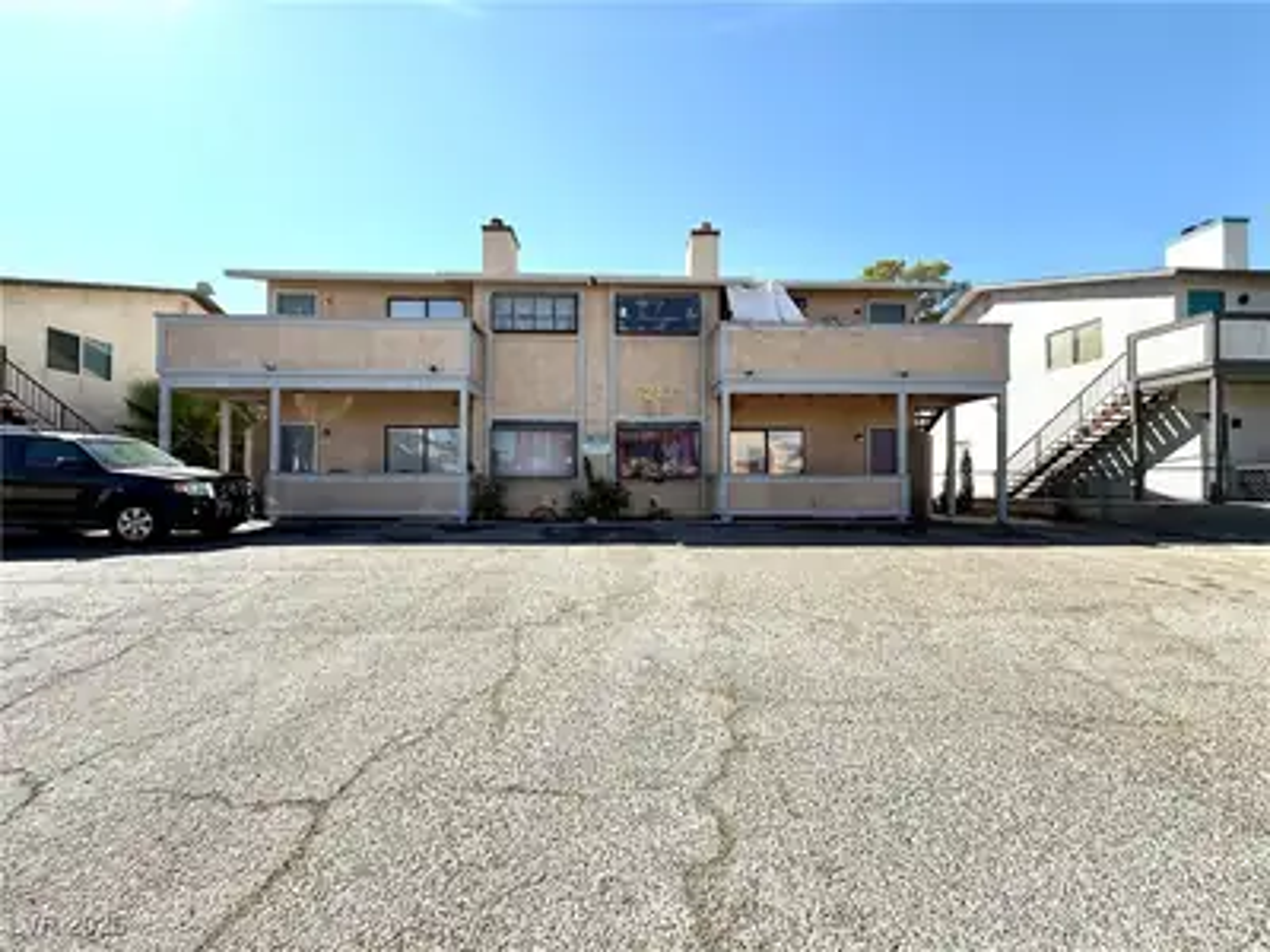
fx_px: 514
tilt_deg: +1.1
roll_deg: +0.0
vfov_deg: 85.7
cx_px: 635
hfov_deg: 102.1
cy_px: 476
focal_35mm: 14
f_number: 2.2
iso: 50
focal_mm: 2.22
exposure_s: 1/1464
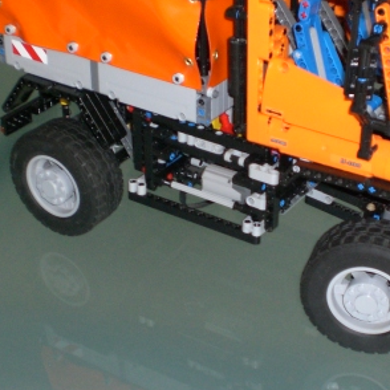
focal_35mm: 73
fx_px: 930
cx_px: 252
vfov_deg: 23.7
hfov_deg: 23.6
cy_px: 214
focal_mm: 6.3
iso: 200
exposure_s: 1/60
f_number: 3.1
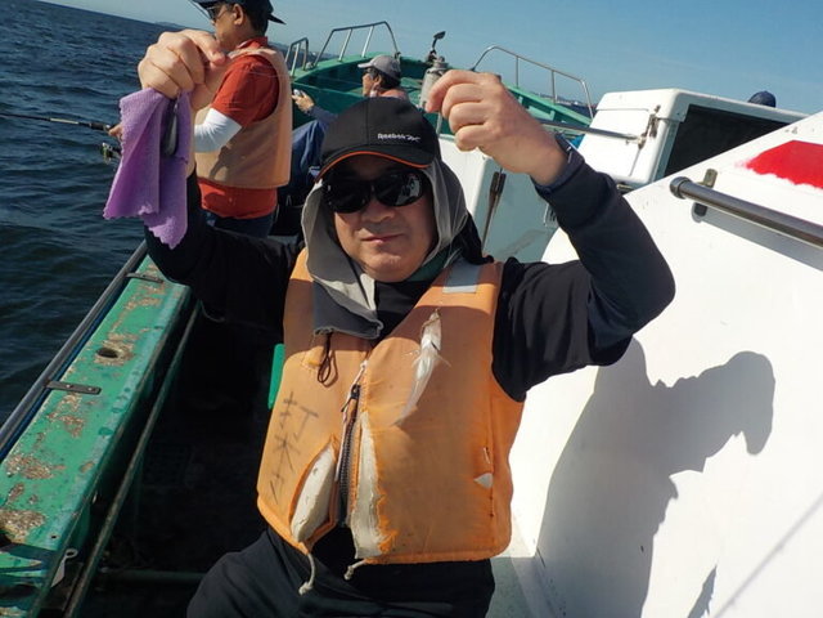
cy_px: 309
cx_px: 412
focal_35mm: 30
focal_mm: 4.1
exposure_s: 1/640
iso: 125
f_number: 6.6
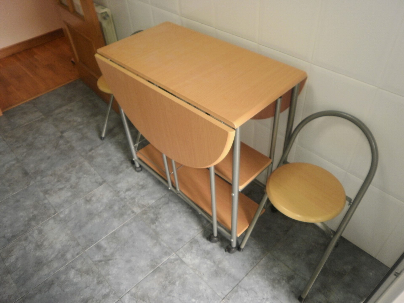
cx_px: 202
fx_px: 303
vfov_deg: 53.1
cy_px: 152
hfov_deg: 67.3
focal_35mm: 26
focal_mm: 4.65
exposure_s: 1/25
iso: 125
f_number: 2.6
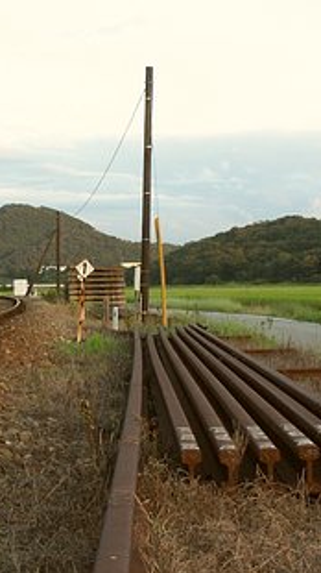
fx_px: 1501
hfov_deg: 12.2
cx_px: 100
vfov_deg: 21.6
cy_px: 325
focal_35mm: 99
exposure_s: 1/60
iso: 100
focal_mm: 14.18
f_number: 6.7
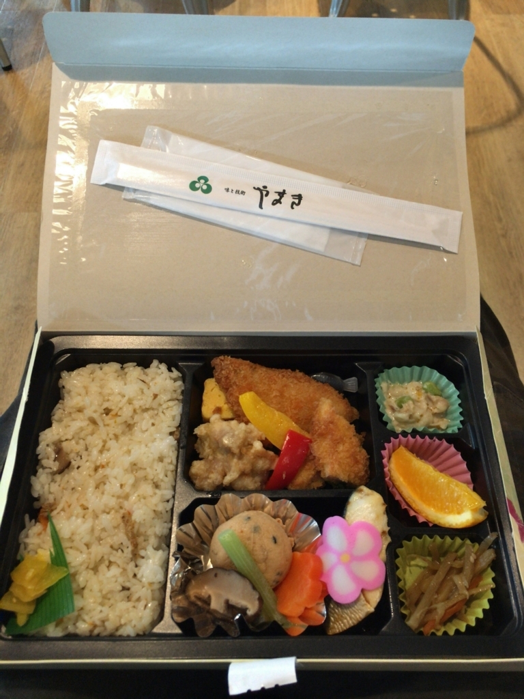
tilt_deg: -58.5
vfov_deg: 61.7
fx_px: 585
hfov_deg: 48.2
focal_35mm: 29
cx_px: 262
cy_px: 350
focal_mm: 4.15
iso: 500
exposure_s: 1/30
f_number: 2.2
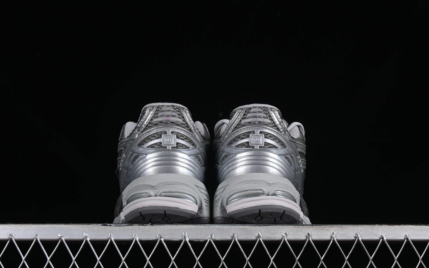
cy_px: 136
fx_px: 900
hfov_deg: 26.8
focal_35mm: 77
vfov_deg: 16.9
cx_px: 213
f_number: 8
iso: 160
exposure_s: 1/80
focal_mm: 50
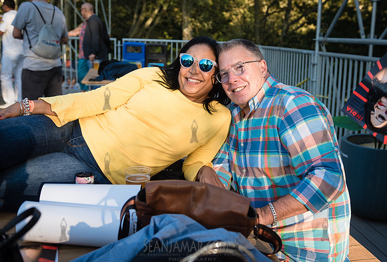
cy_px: 113
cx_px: 224
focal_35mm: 41
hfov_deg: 46.6
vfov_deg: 32.5
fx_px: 447
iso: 200
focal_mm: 36
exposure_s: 1/400
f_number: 4
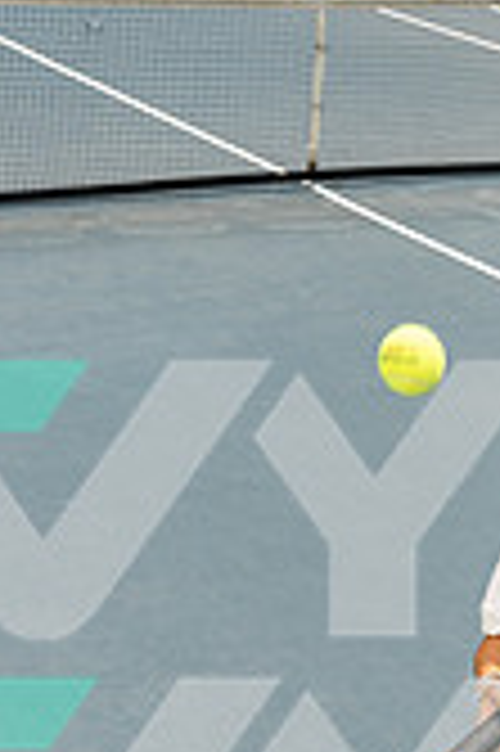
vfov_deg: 23.6
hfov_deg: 16.5
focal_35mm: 81
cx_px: 491
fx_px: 1691
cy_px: 820
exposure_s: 1/250
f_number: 8
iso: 100
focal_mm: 30
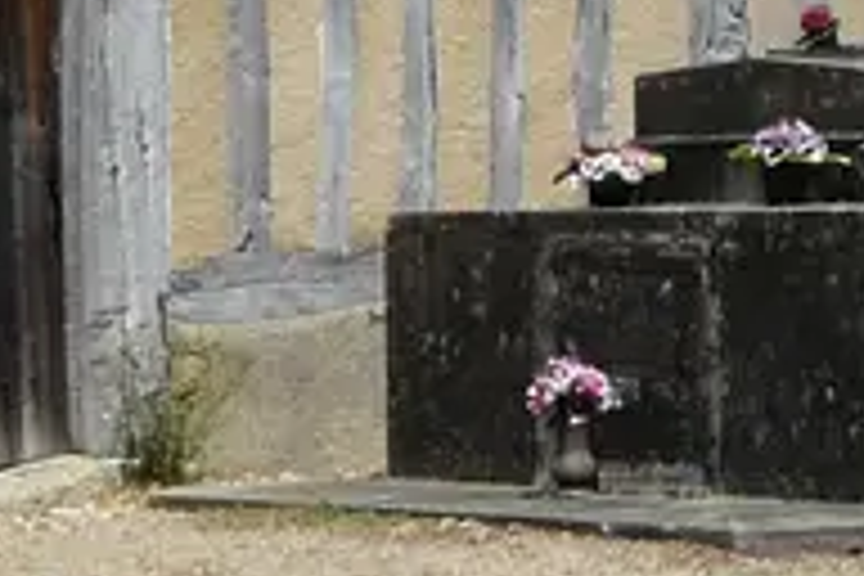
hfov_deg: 7.1
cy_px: -720
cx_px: 639
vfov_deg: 4.6
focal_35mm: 291
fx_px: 6983
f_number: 6.3
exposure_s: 1/500
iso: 100
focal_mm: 6.8
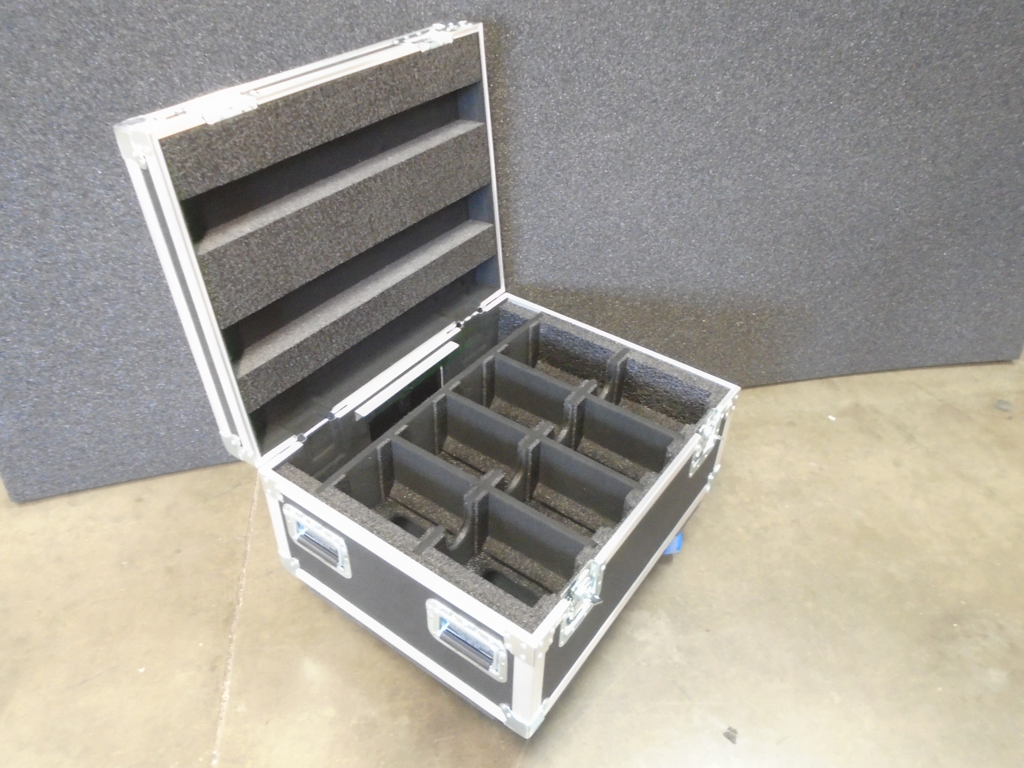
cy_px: 384
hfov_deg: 67.3
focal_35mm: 26
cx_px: 512
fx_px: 769
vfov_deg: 53.1
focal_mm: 4.6
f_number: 3.2
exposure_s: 1/4
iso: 500
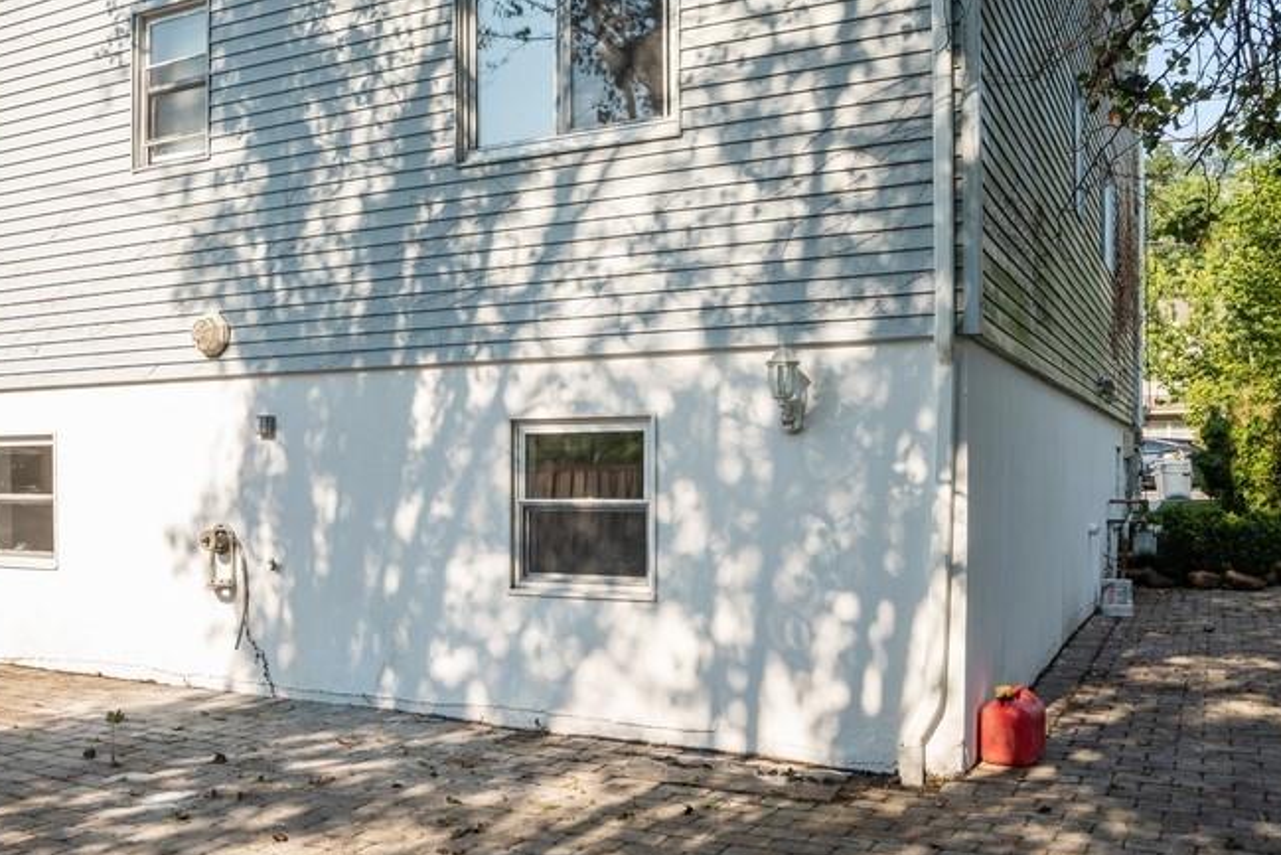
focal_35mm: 36
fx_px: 1281
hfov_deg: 52.3
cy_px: 389
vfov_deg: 36.9
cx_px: 448
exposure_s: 1/125
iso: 200
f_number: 13
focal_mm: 26
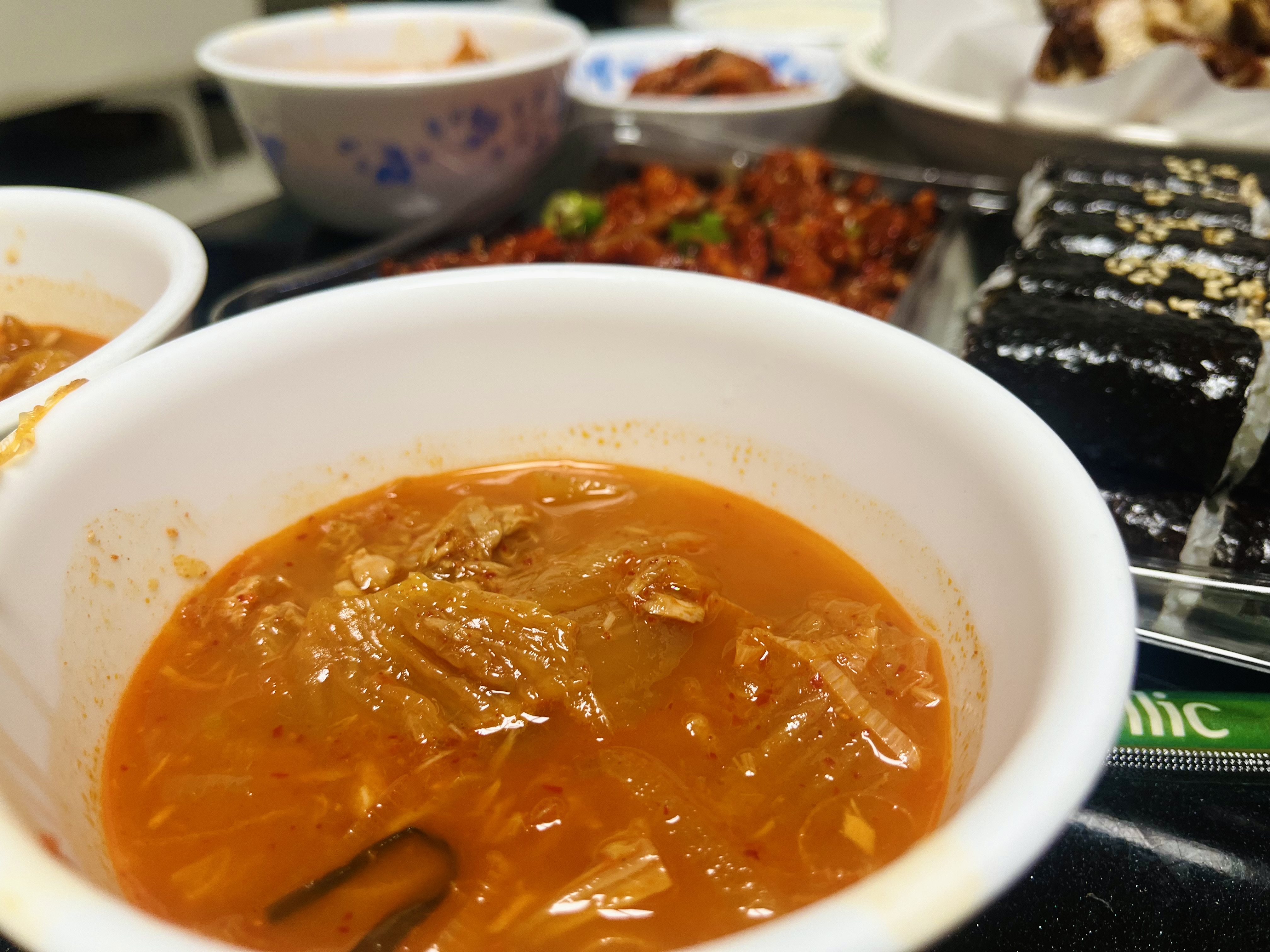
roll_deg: -0.8
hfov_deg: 67.3
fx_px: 954
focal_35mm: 26
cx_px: 635
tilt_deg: -32.6
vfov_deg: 53.1
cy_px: 476
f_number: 1.6
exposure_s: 1/60
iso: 64
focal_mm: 5.1
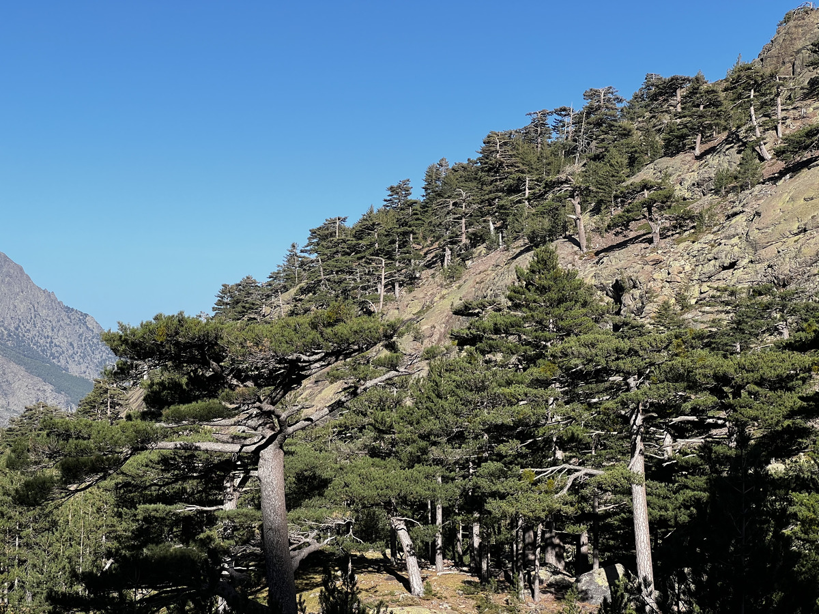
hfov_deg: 25.3
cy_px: 307
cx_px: 410
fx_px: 1822
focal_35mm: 77
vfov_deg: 19.1
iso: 32
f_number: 2.8
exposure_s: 1/742
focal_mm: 9
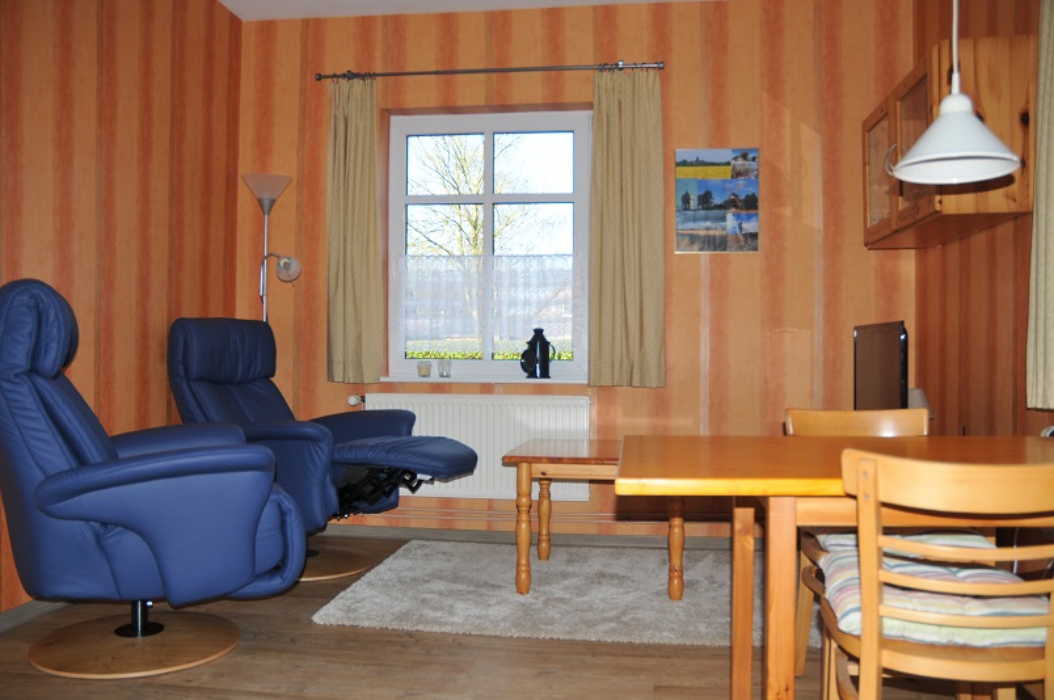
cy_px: 350
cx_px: 527
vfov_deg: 47.8
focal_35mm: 27
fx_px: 790
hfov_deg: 67.4
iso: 200
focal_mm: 18
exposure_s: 1/250
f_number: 3.5
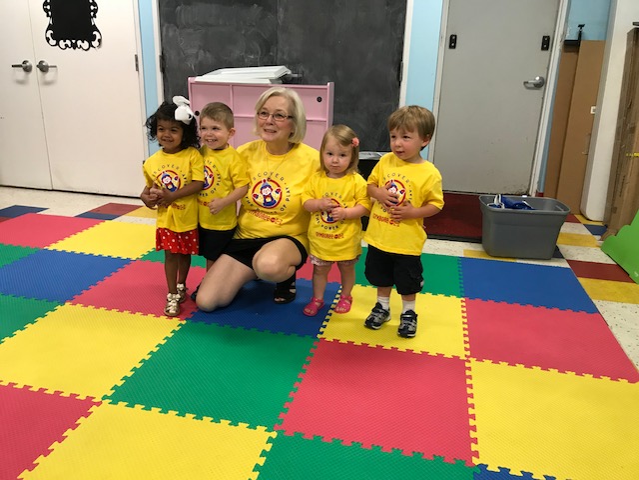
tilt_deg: -18.4
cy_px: 240
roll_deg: -1.8
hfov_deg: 63.4
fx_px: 517
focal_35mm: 28
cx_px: 320
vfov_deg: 49.7
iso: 40
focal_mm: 3.99
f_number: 1.8
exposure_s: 1/24
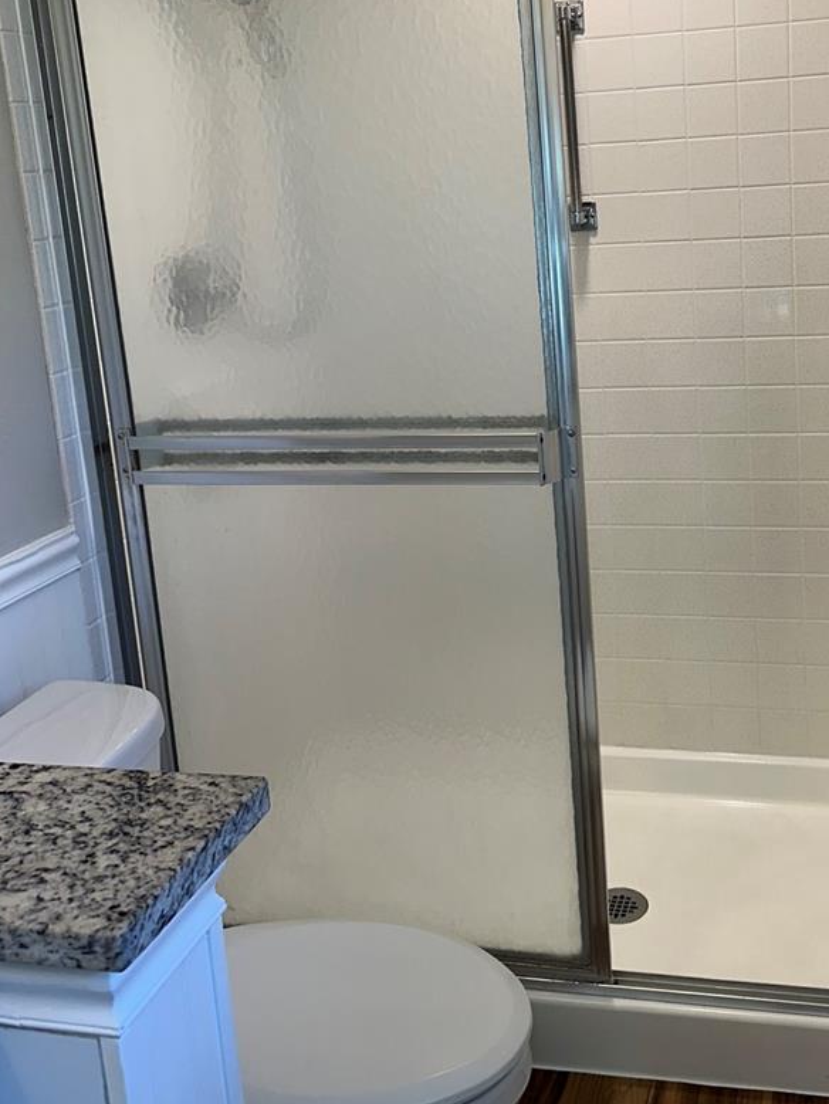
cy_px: 390
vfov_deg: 49.5
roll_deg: +2.9
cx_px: 605
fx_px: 1181
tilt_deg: -10.4
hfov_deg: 37.9
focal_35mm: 37
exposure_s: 1/120
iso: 80
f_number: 1.78
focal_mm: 6.86
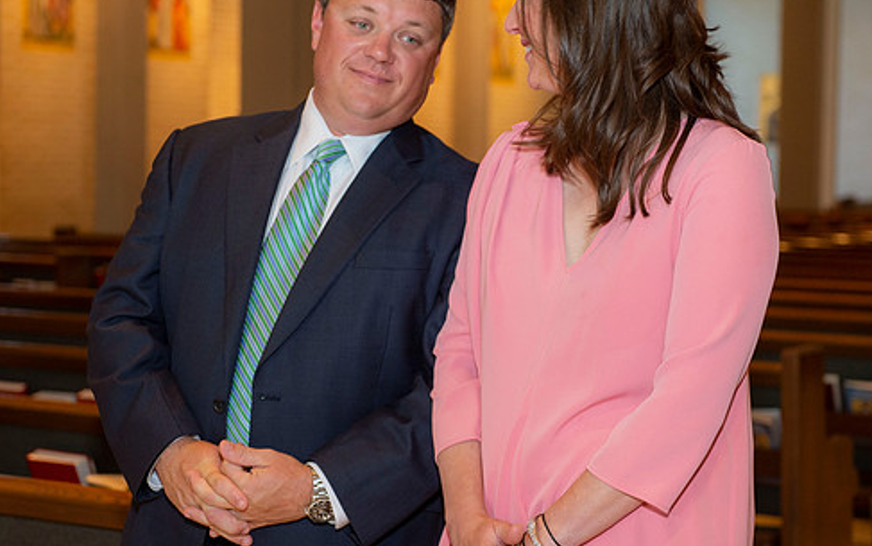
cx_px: 450
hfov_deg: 24.3
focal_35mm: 85
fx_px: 2021
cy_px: 246
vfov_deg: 15.4
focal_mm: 60
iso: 1400
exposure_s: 1/100
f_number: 4
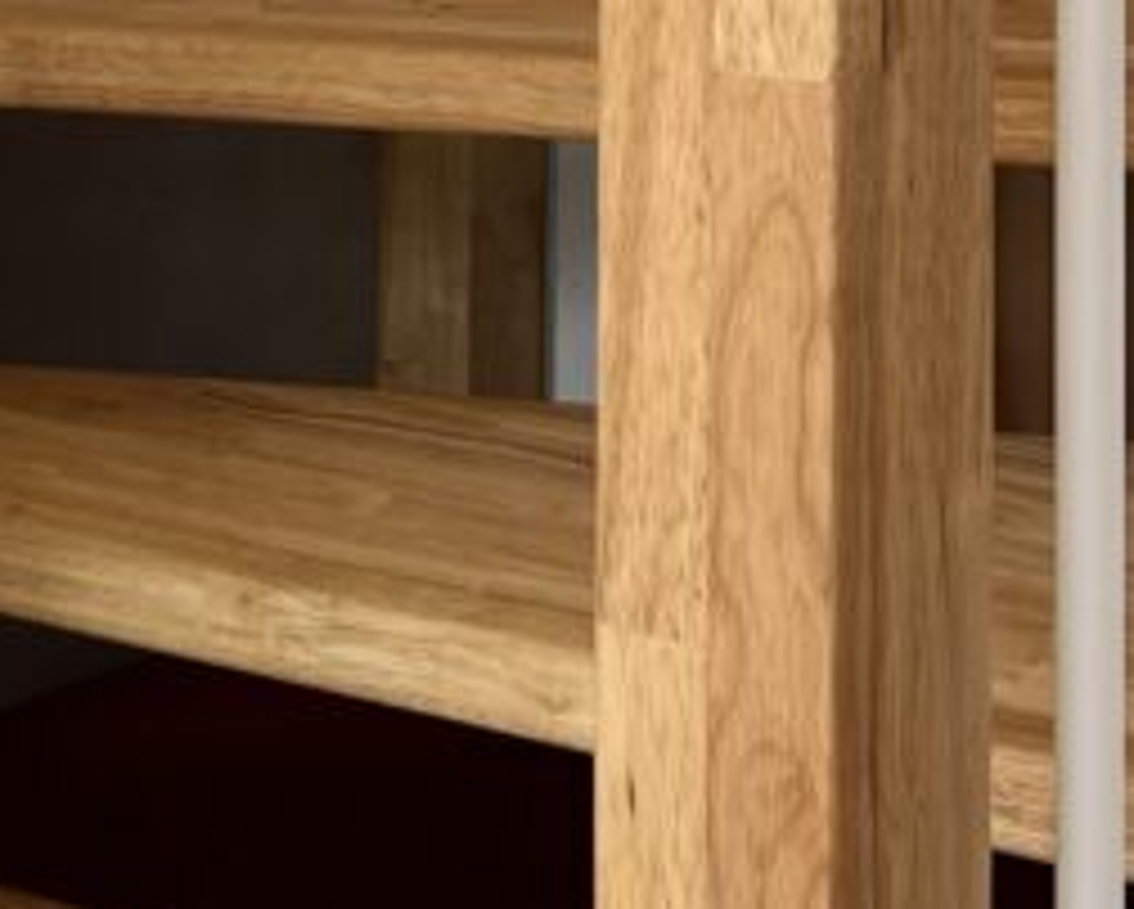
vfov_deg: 13.5
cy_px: -720
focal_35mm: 103
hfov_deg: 17.1
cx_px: -472
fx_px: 3460
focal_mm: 5.7
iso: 80
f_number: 1.5
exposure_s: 1/121
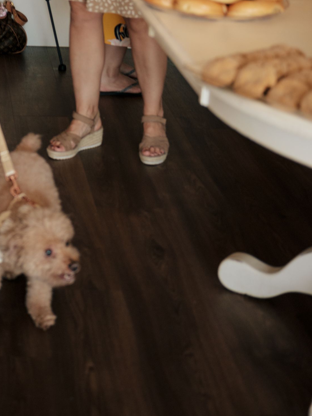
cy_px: -34
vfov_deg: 20.8
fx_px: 1081
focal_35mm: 90
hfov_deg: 15.9
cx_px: -33
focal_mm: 50
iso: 800
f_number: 3.5
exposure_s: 1/125
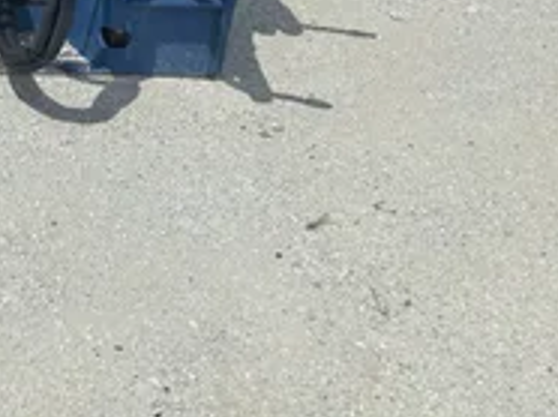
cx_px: -30
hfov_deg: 31.2
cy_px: -30
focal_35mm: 56
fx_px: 902
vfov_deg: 24.5
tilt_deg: -20.3
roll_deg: -0.2
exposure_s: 1/5076
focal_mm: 5.96
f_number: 1.6
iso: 50
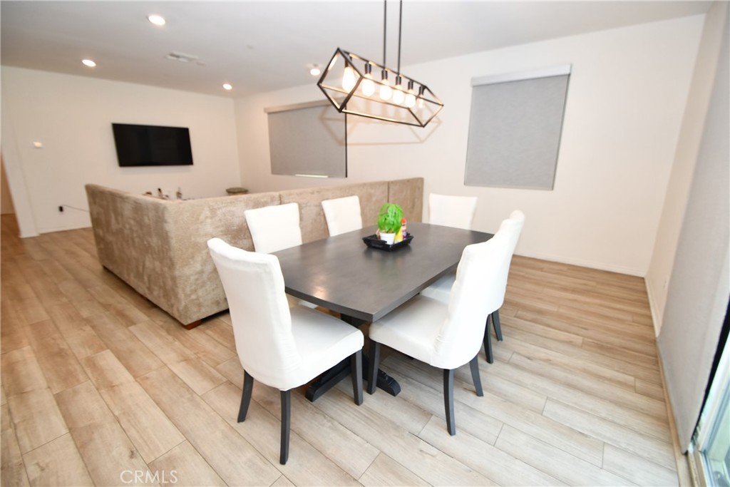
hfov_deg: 100.4
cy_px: 244
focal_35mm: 15
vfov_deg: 77.3
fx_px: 304
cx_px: 365
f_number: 4
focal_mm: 10
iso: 320
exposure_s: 1/60
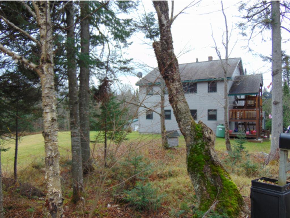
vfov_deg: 51.4
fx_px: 226
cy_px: 109
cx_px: 145
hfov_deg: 65.3
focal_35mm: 27
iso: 80
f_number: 3
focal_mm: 4.9
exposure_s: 1/160
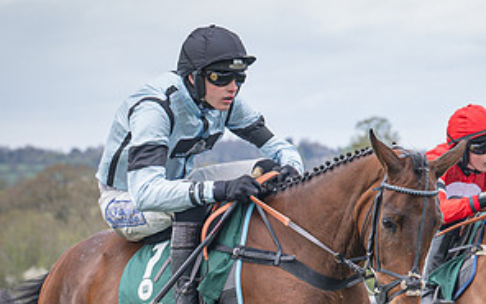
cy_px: 374
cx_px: 336
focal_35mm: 259
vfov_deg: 5.0
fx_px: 3430
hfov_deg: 8.1
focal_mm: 70
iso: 500
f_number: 4
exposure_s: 1/1250
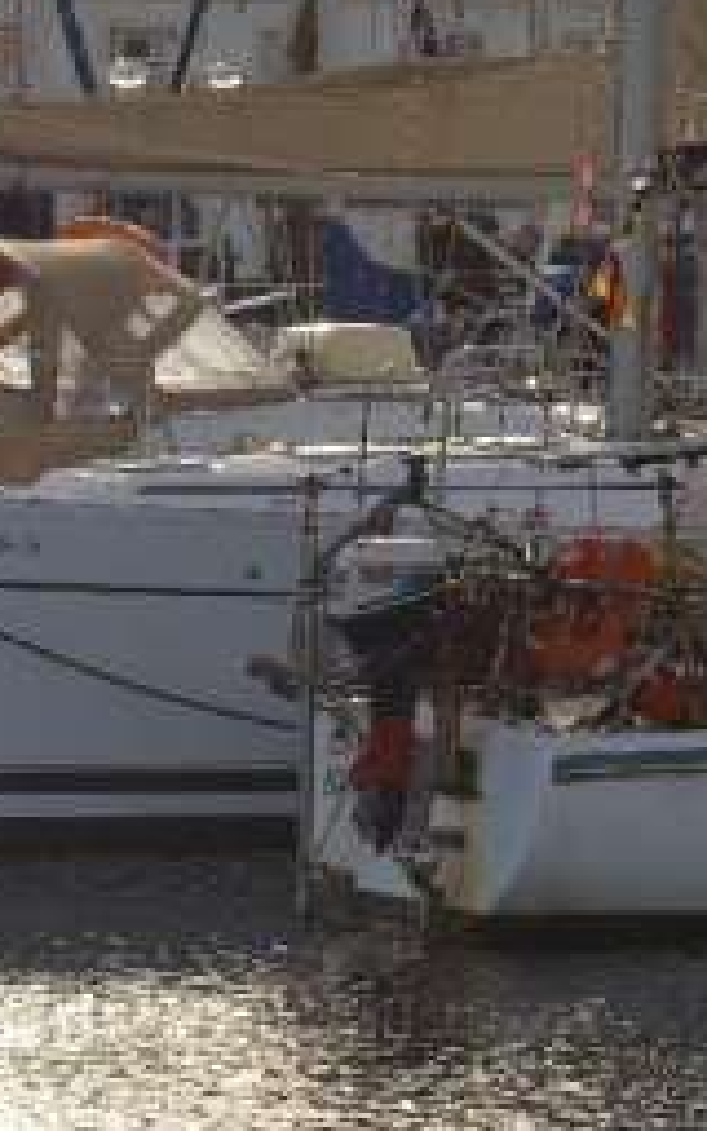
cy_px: 486
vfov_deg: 9.4
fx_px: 6875
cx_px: 1524
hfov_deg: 5.7
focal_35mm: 223
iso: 125
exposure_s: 1/320
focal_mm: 70
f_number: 10
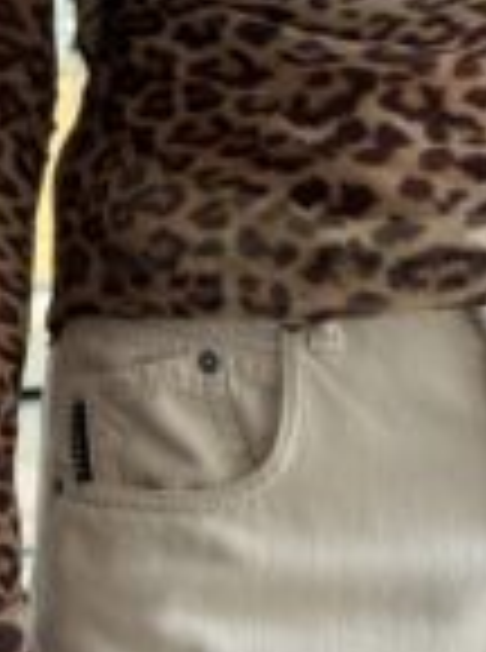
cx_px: 446
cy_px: 4
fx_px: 6243
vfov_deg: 6.0
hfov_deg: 4.5
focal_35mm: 332
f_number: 2.8
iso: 100
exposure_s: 1/100
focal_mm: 15.66
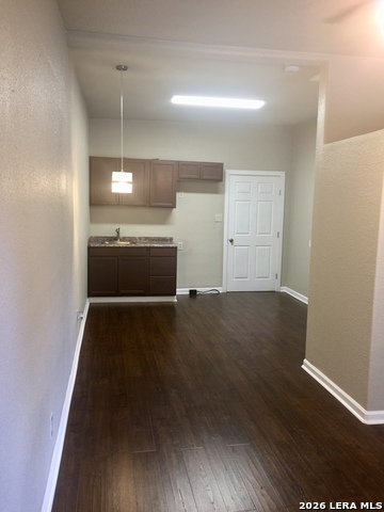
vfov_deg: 61.7
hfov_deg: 48.2
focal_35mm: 29
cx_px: 192
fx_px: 429
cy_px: 256
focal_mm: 4.15
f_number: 2.2
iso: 50
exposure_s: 1/15
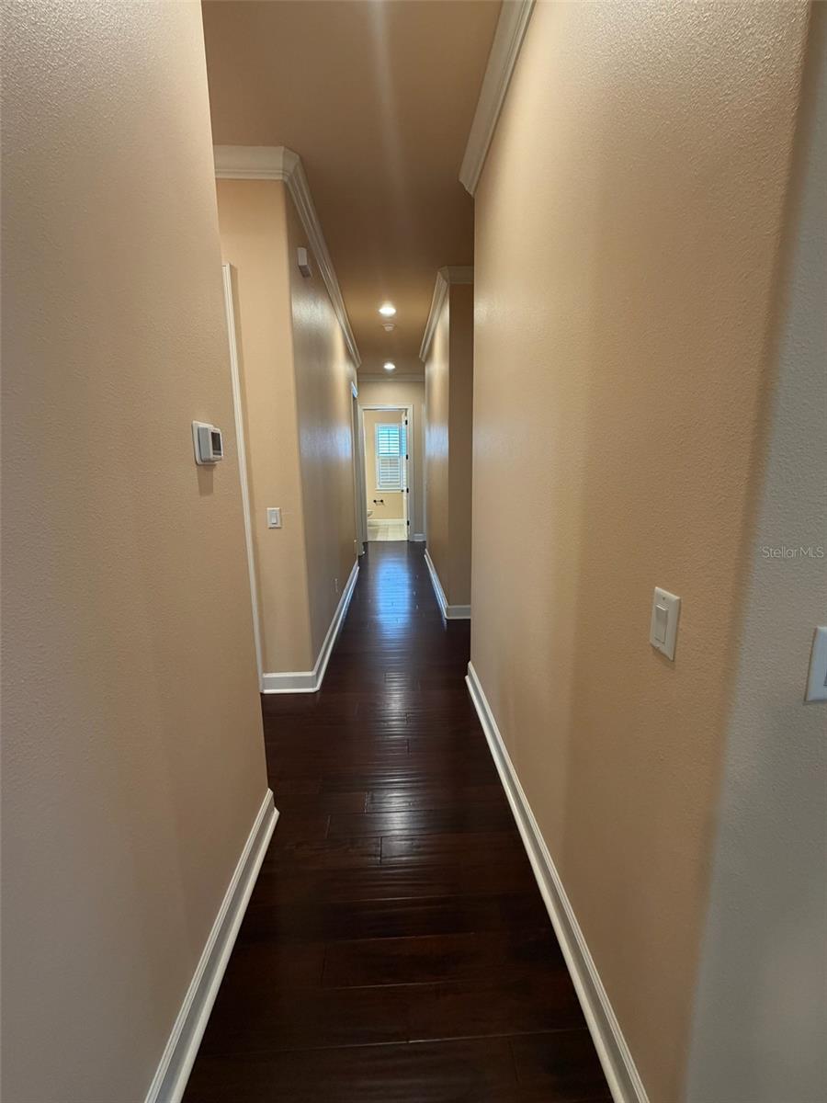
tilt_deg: -9.8
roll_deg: +0.8
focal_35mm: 14
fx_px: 446
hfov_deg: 85.7
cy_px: 552
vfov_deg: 102.1
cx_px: 414
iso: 320
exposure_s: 1/60
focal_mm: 2.22
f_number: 2.2
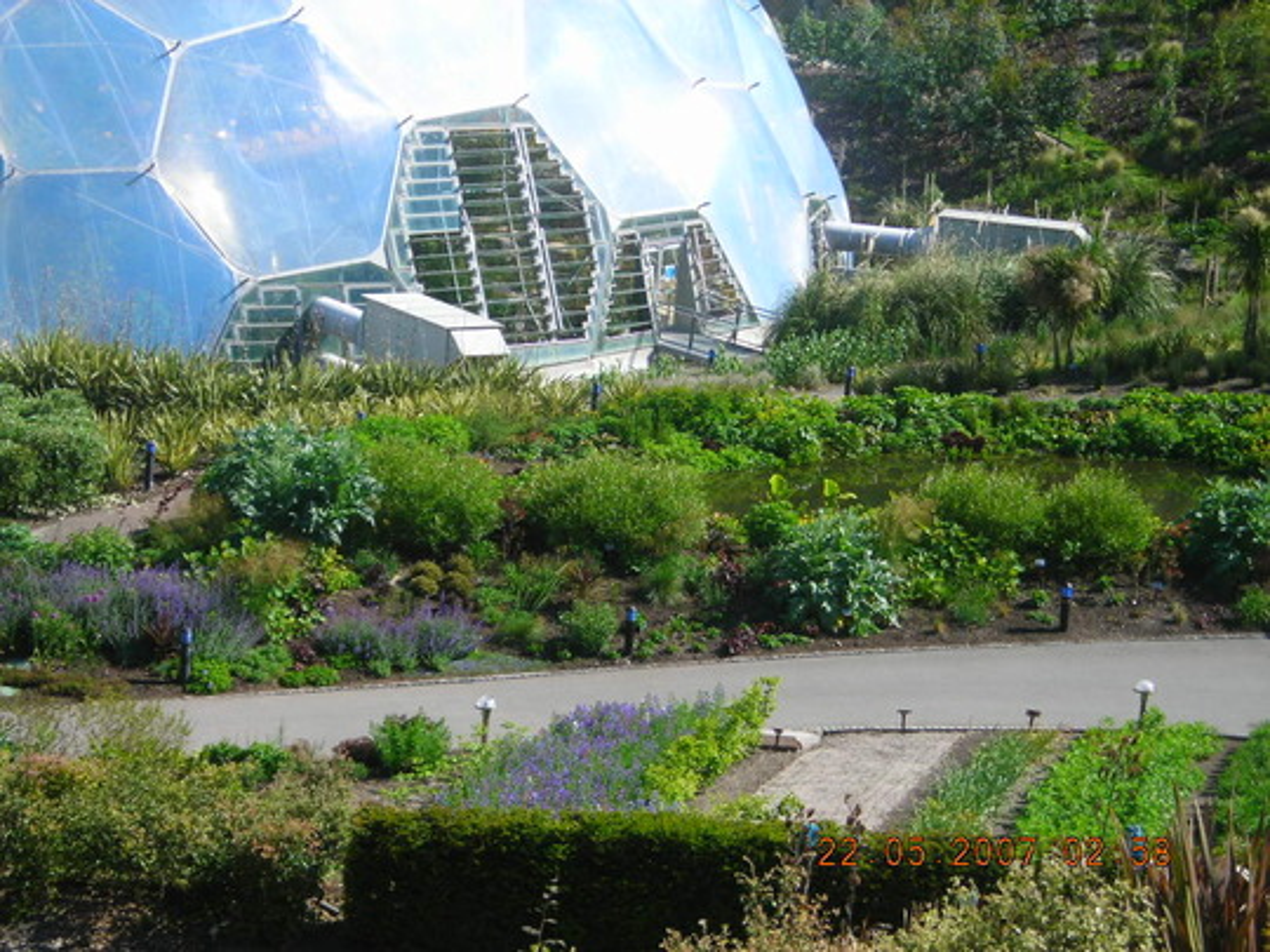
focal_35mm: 103
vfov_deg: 14.4
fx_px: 3779
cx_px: 635
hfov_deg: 19.1
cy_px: 476
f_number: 4.9
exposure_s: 1/238
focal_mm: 17
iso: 50
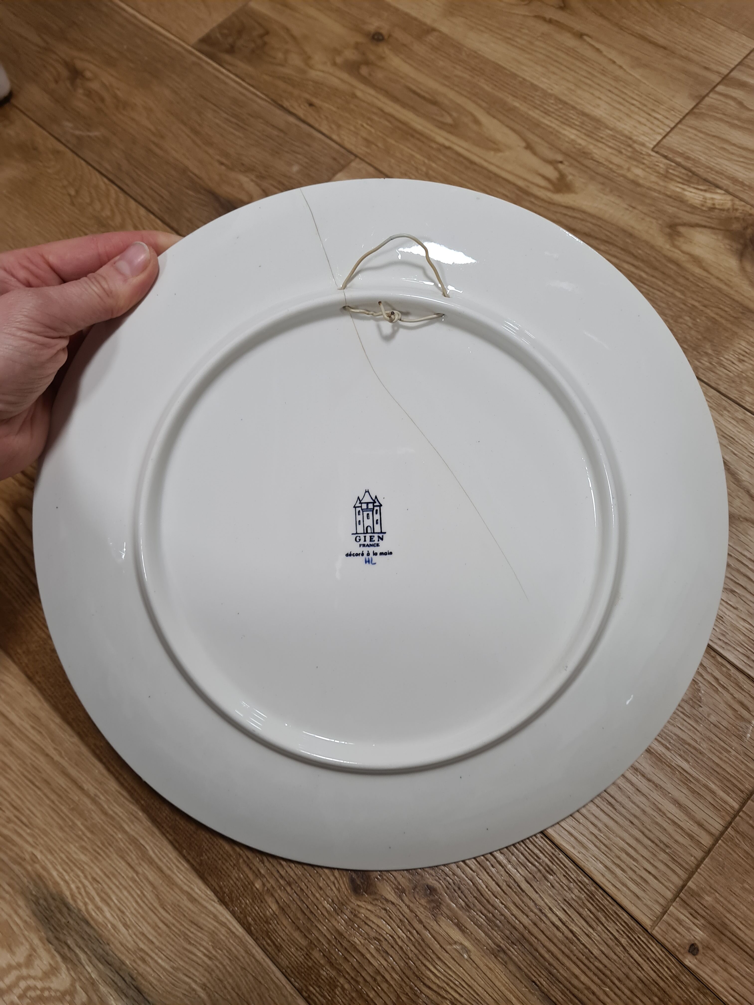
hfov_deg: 53.1
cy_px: 502
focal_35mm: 26
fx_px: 755
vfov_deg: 67.3
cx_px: 377
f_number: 1.8
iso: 100
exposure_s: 1/50
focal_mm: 5.4
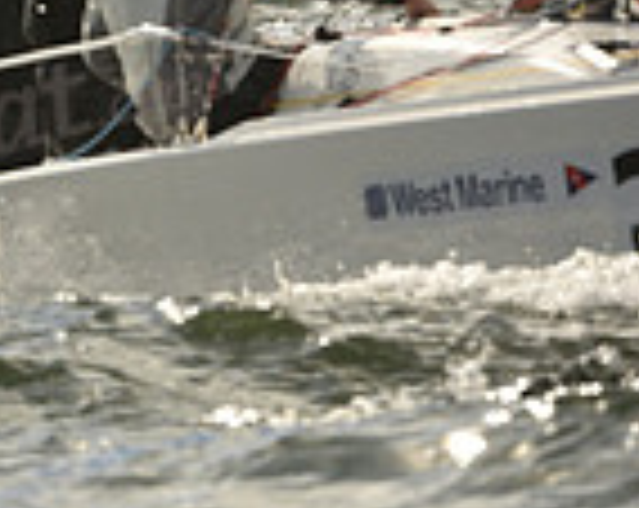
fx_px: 21779
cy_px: -20
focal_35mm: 1154
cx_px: -657
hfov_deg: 1.7
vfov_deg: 1.3
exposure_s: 1/2000
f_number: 8
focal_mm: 300
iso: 320
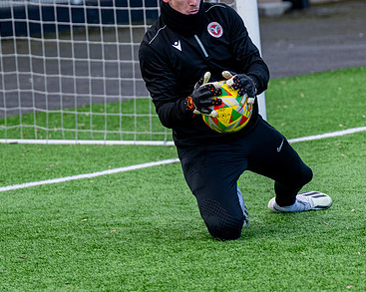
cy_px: 82
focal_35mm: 354
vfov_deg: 4.4
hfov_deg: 5.5
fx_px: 3832
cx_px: 251
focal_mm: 160
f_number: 4
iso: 1000
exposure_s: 1/1250
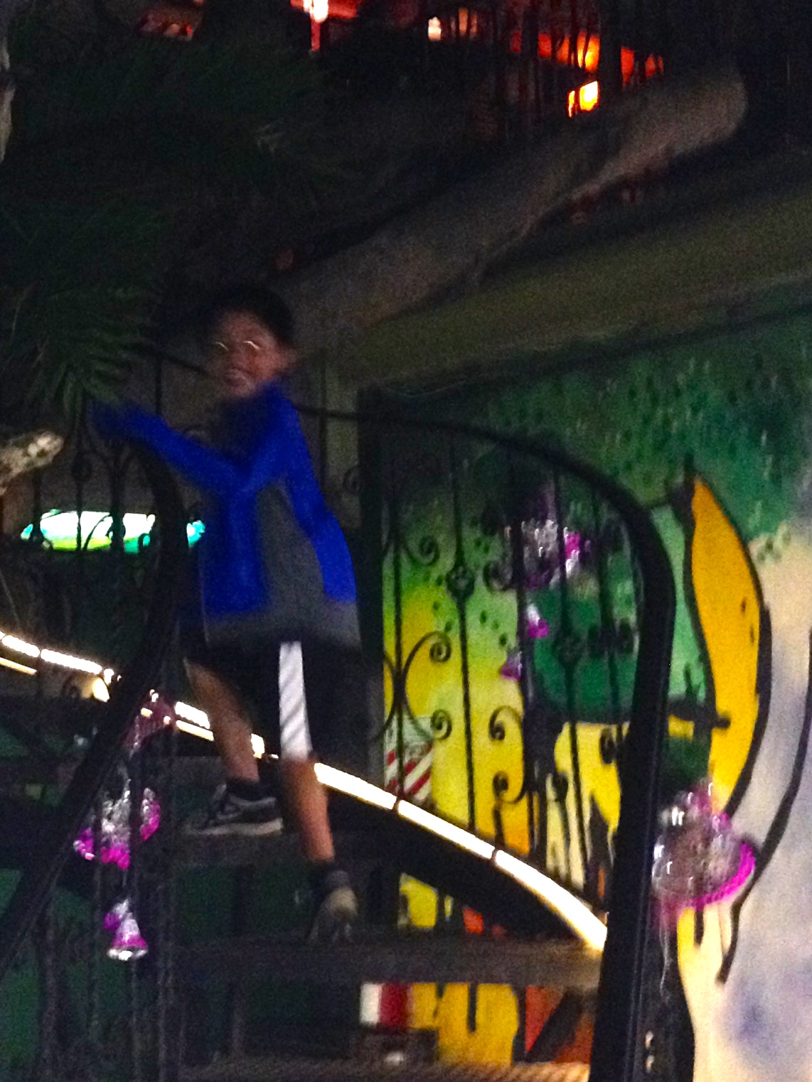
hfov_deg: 19.5
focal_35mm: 75
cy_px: 503
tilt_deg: +8.8
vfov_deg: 26.0
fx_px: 2346
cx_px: 182
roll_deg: -1.3
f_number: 2.4
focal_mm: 4.28
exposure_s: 1/16
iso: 400
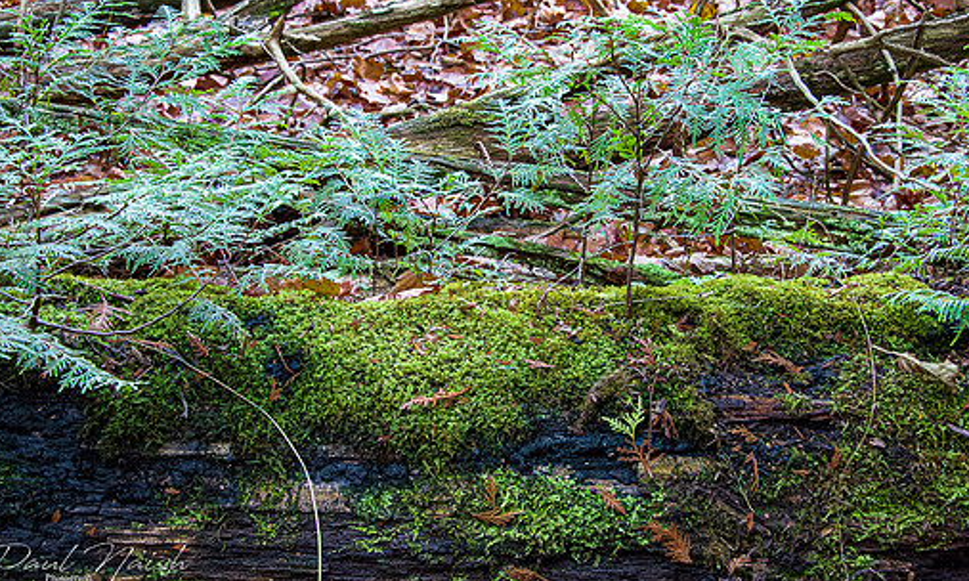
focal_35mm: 59
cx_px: 499
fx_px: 1541
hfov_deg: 34.9
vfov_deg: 21.3
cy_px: 236
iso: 2800
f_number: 9
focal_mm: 50
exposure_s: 1/80
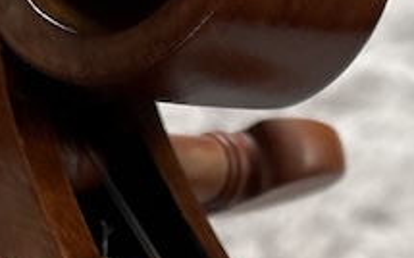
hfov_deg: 13.6
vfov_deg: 8.2
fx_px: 1736
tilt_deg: -73.9
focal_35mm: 154
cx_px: 297
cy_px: 456
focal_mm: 5.96
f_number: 1.6
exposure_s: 1/121
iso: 125
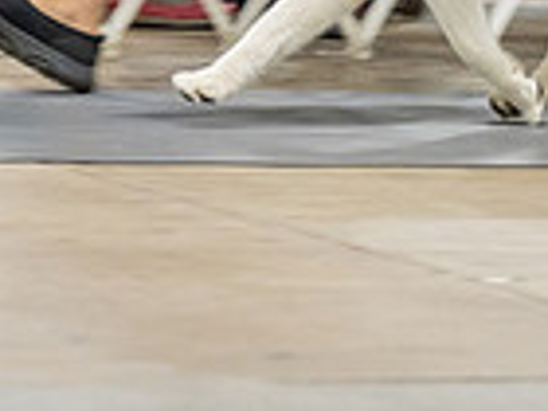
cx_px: 160
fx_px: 9562
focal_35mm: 604
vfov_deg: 2.5
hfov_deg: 3.3
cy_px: -288
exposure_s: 1/200
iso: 2500
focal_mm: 152
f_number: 2.8
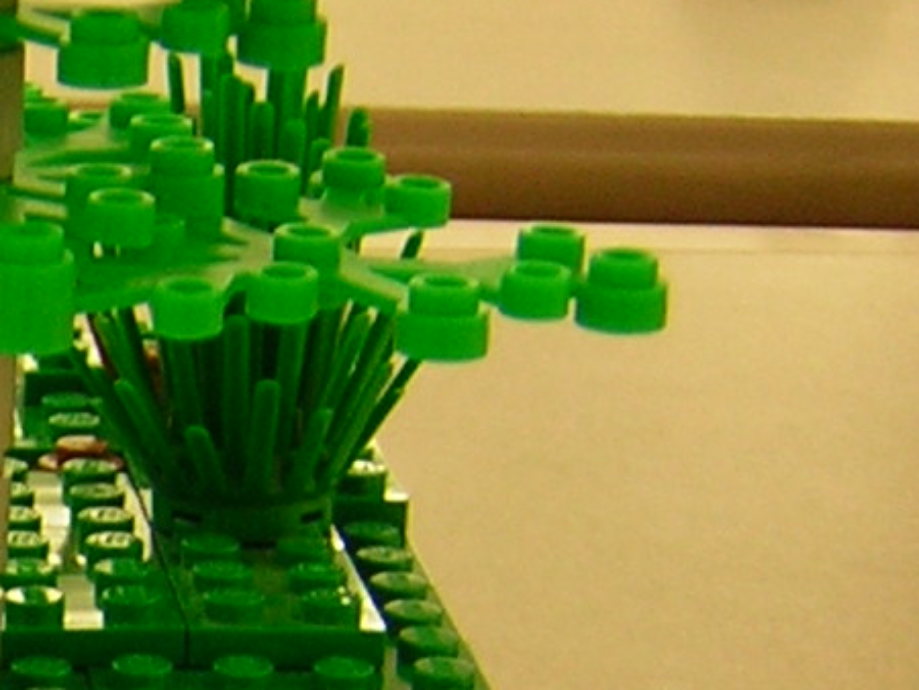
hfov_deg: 11.5
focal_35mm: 167
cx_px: -245
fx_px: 4436
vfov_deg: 8.8
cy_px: 919
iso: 54
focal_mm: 6.1
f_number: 2.9
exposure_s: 1/5.7
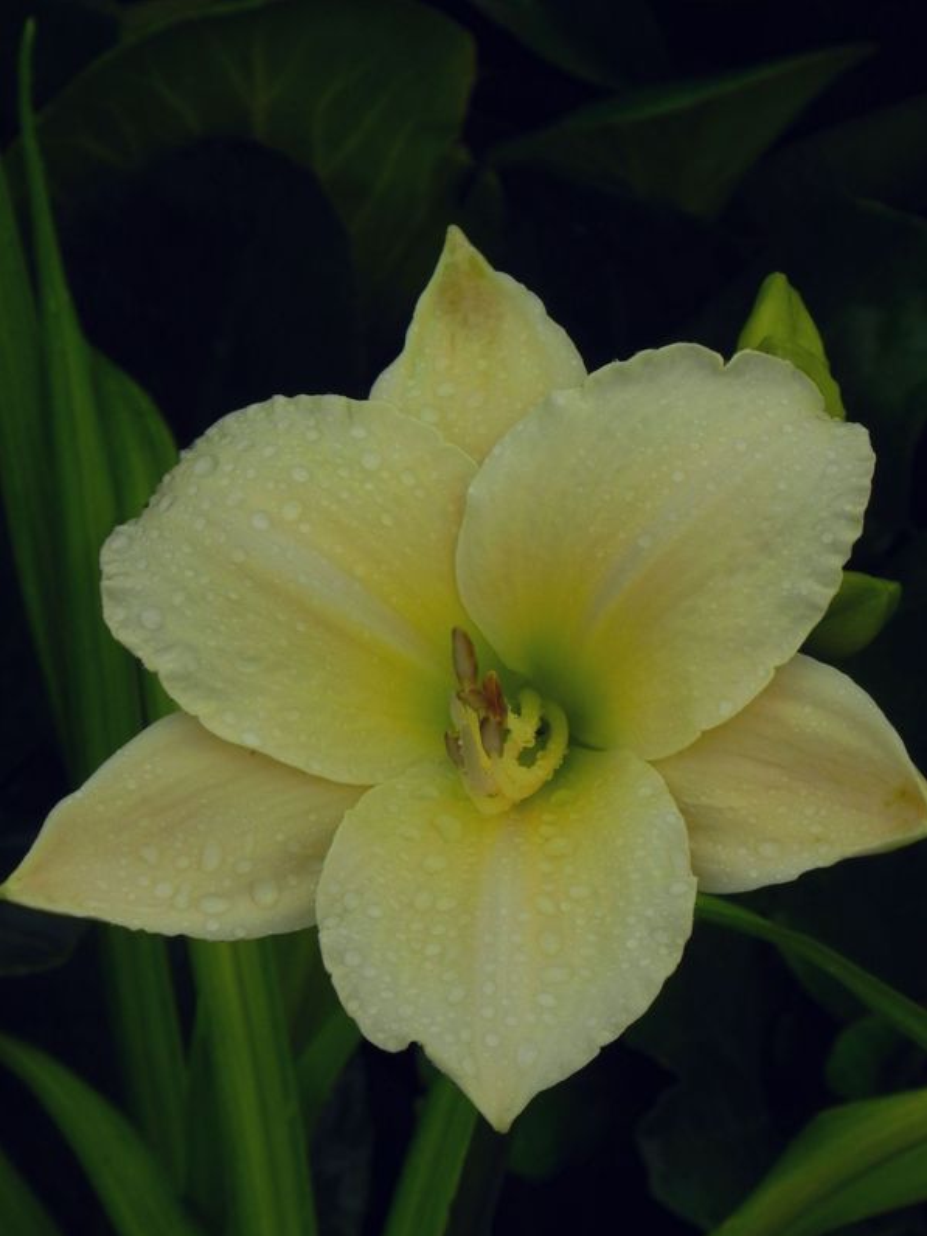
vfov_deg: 9.3
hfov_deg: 7.0
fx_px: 7605
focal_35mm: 213
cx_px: 464
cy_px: 620
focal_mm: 37.7
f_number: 8
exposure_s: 1/80
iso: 160
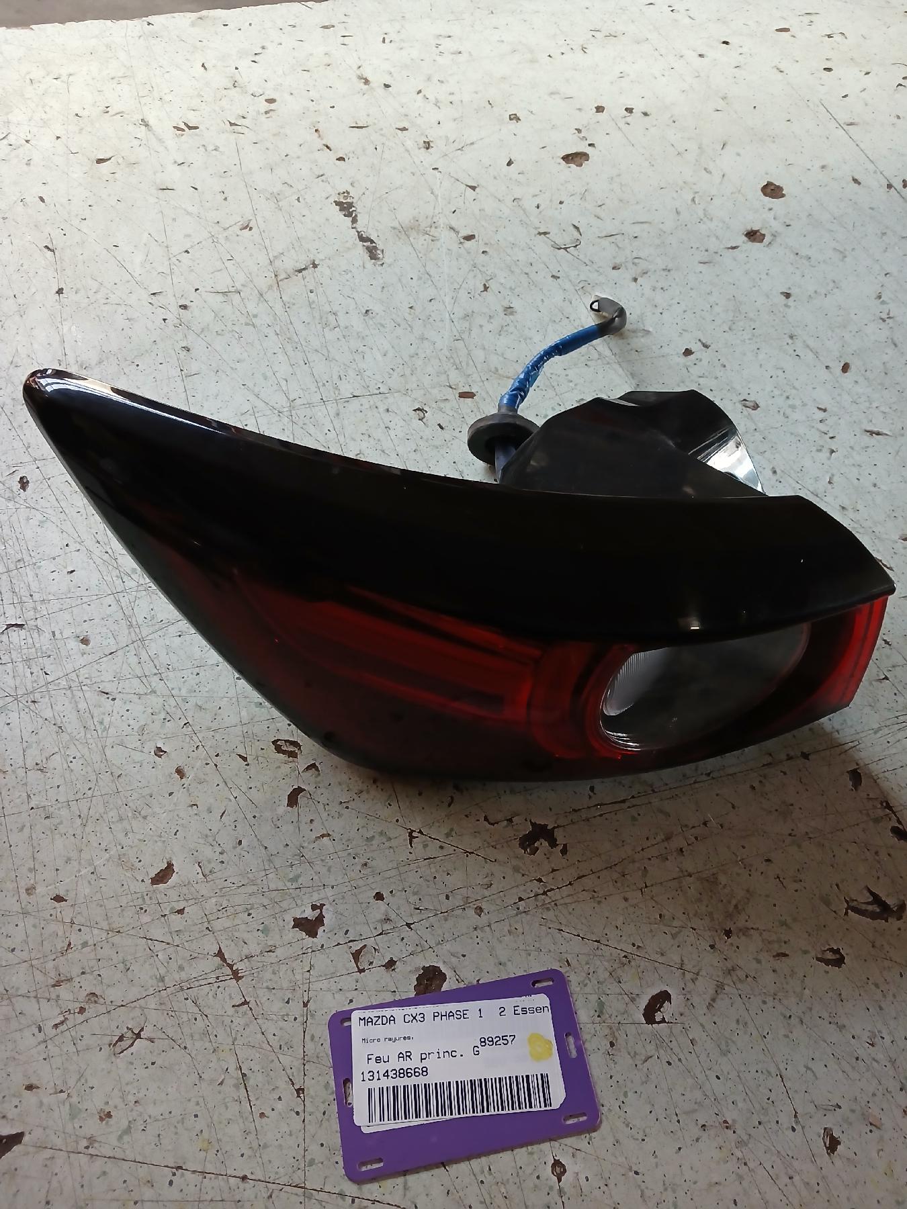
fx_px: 943
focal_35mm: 27
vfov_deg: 65.3
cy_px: 604
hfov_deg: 51.4
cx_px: 454
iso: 250
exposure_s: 1/33.3
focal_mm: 3.98
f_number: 1.8
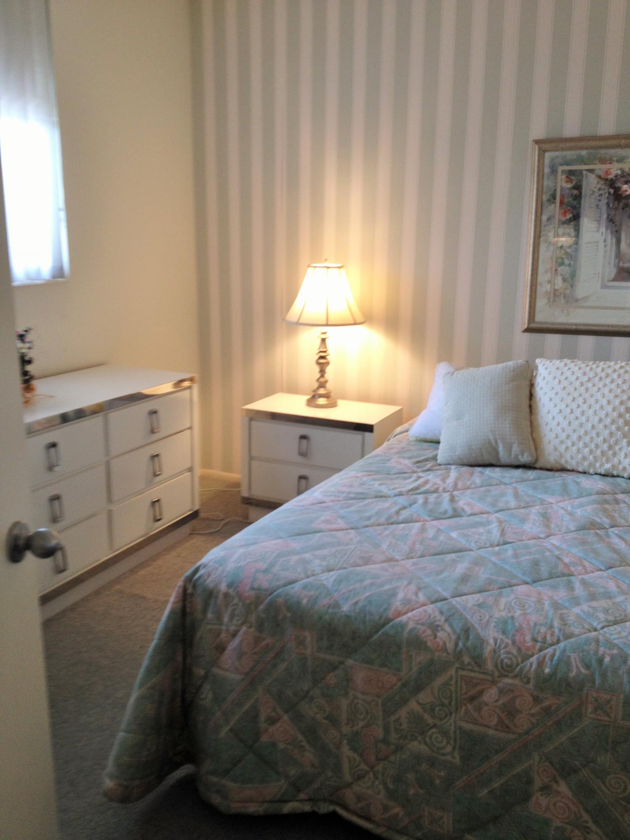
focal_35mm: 35
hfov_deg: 40.7
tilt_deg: -14.4
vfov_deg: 52.6
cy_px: 420
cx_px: 315
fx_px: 849
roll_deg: +0.0
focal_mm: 4.28
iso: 50
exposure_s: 1/30
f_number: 2.4
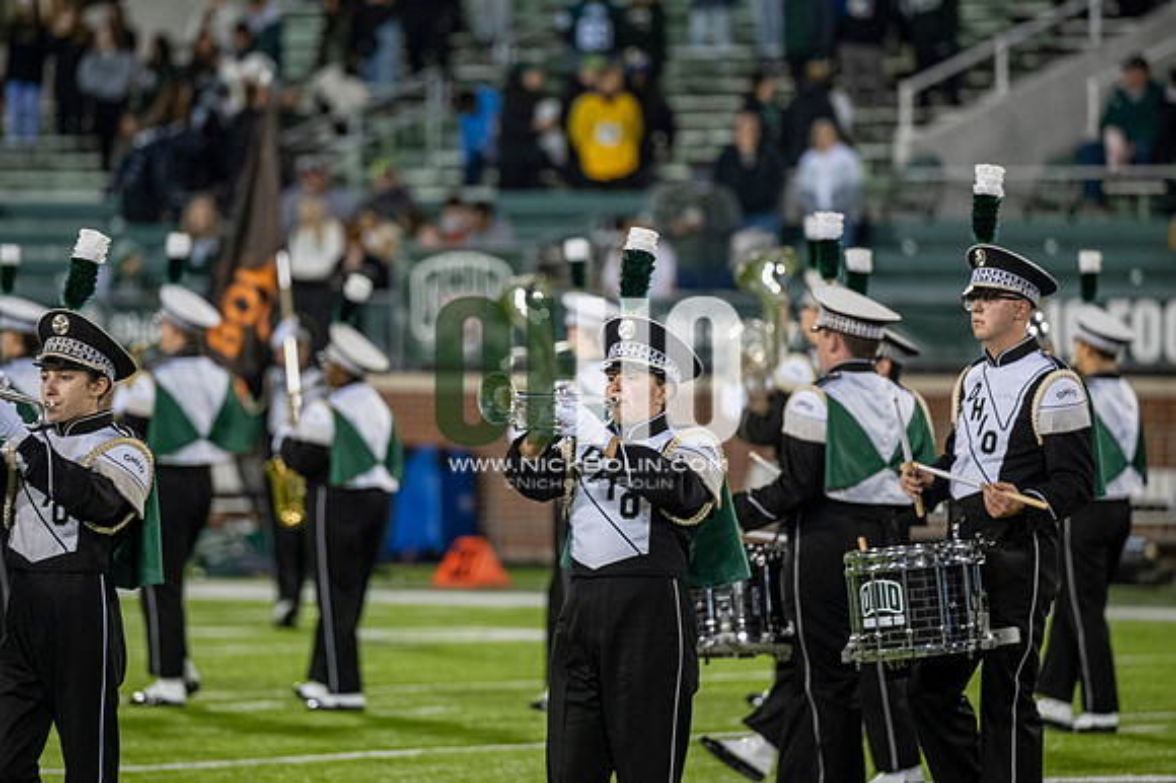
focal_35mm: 300
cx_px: 588
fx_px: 9794
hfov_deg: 6.9
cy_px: 392
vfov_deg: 4.6
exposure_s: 1/500
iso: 1000
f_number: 2.8
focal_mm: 200
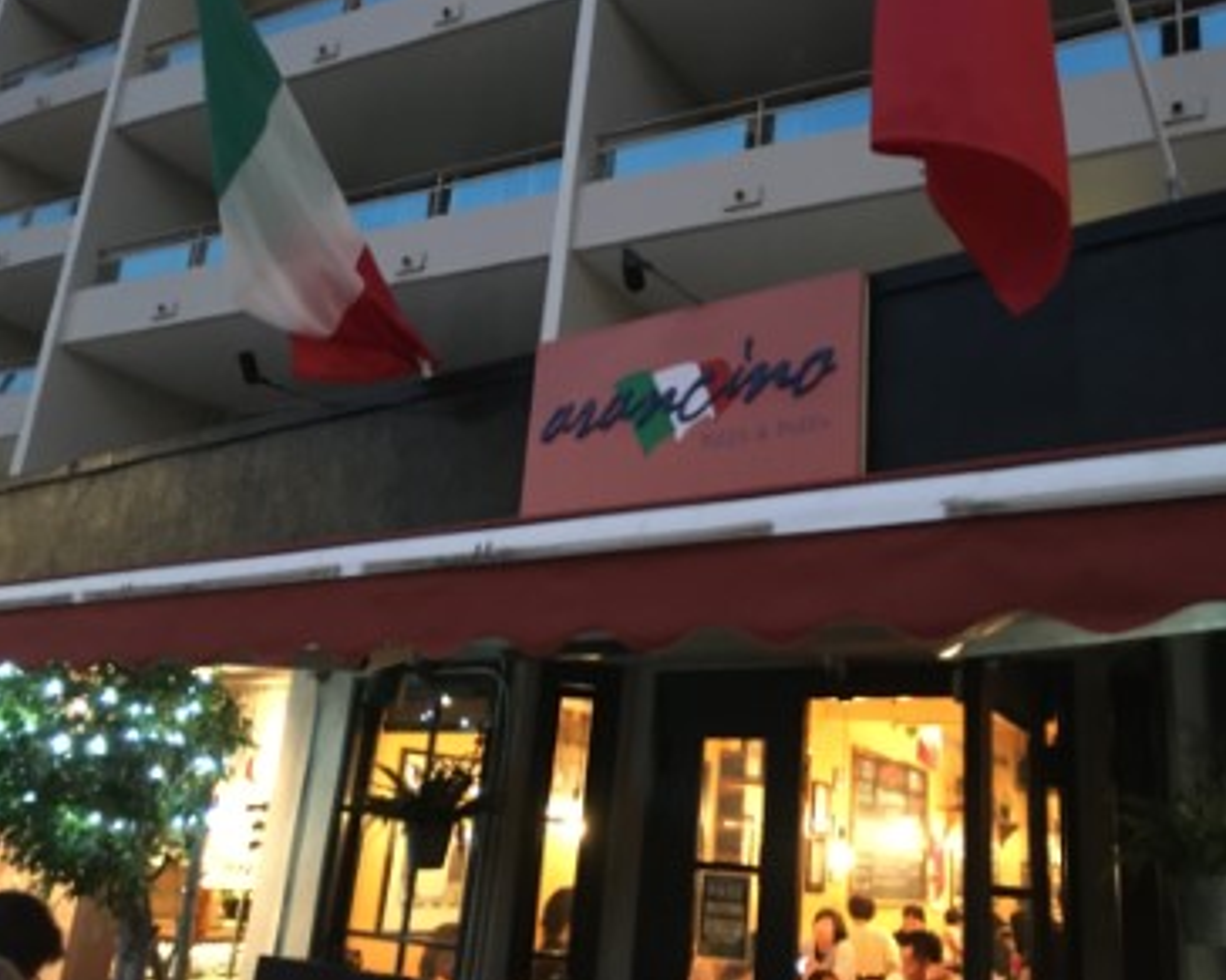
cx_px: 701
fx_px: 1270
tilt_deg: +17.5
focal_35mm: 35
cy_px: 441
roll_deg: -4.9
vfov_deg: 42.2
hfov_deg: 51.4
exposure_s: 1/15
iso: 320
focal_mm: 4.15
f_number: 2.2
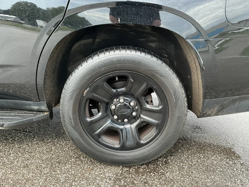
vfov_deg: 49.7
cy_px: 94
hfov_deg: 63.4
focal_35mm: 28
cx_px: 124
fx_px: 201
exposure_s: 1/122
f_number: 1.8
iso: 64
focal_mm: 3
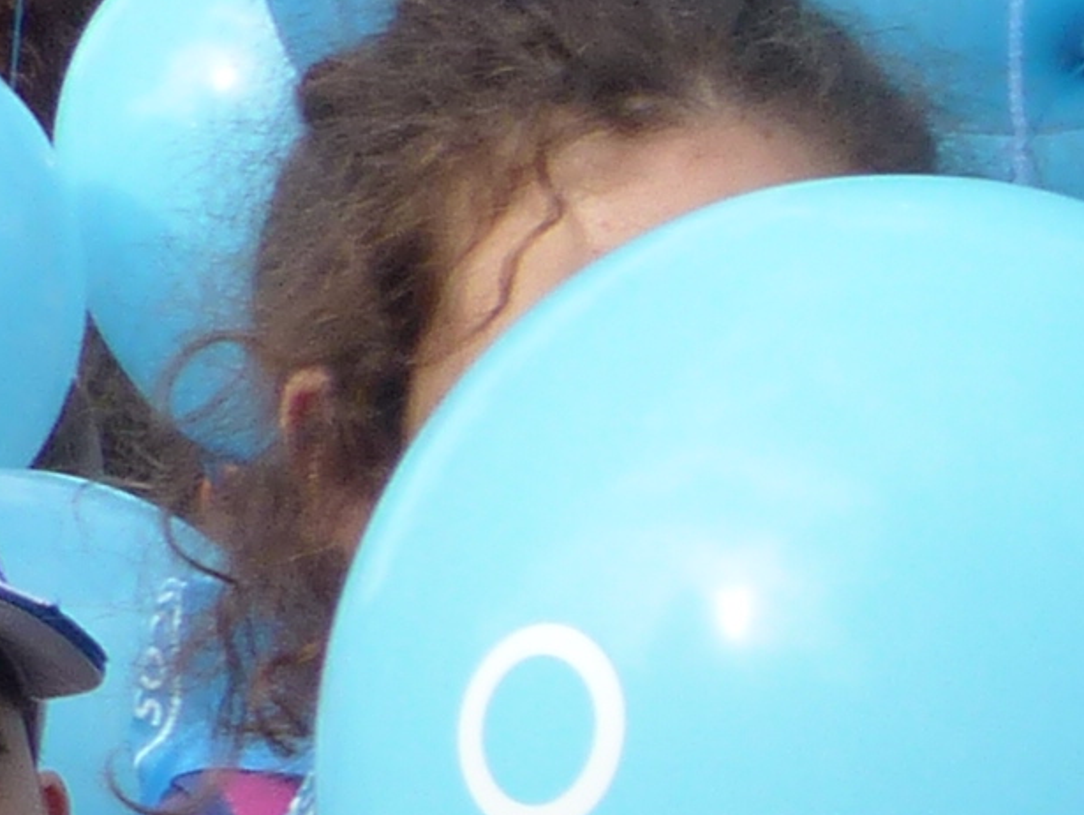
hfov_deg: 5.8
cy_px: 1244
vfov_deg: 4.5
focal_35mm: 325
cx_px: 2840
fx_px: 10183
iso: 100
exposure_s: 1/320
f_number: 4
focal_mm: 9.1
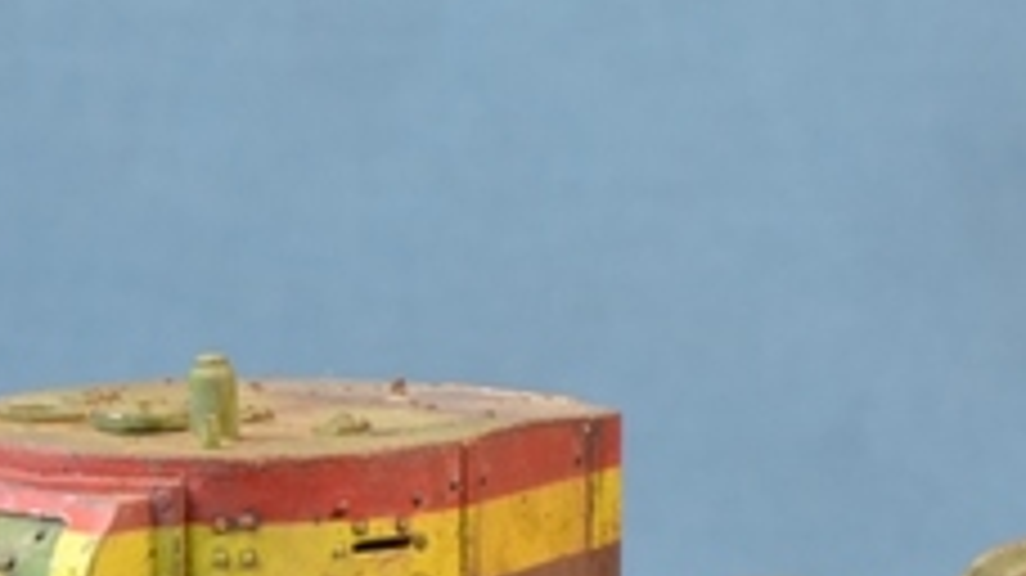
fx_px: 15740
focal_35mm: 579
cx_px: 459
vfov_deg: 2.1
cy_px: 1017
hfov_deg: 3.7
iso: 200
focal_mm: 105
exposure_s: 1/1.3
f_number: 20
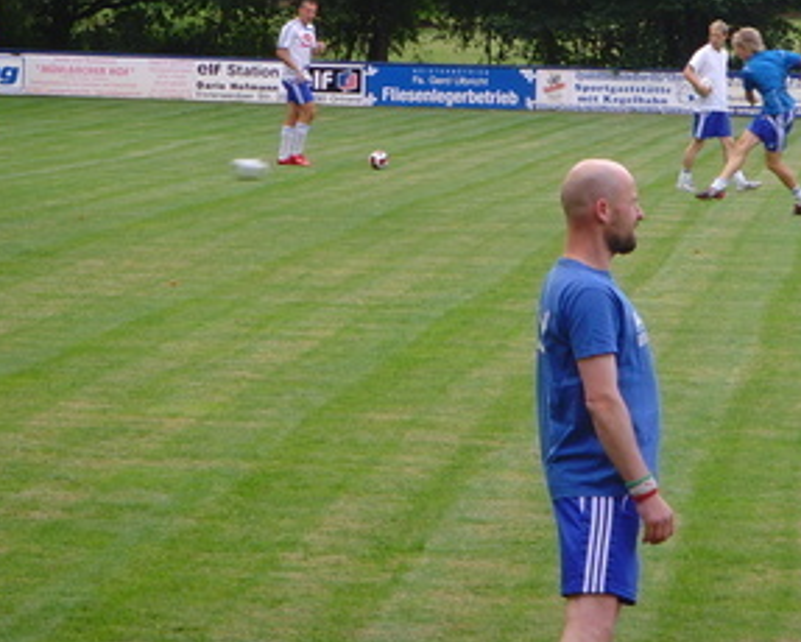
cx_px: 486
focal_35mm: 199
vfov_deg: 7.8
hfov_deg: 9.7
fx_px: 4721
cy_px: 127
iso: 100
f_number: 4.5
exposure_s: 1/125
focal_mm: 19.8
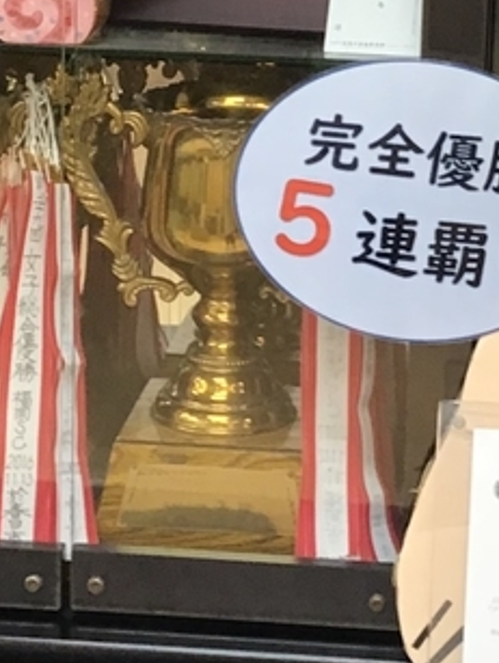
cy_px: 136
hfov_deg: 12.2
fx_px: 2321
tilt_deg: -13.4
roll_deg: -0.3
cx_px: 369
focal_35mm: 121
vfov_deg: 16.2
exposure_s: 1/30
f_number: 2.4
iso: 50
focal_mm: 3.3
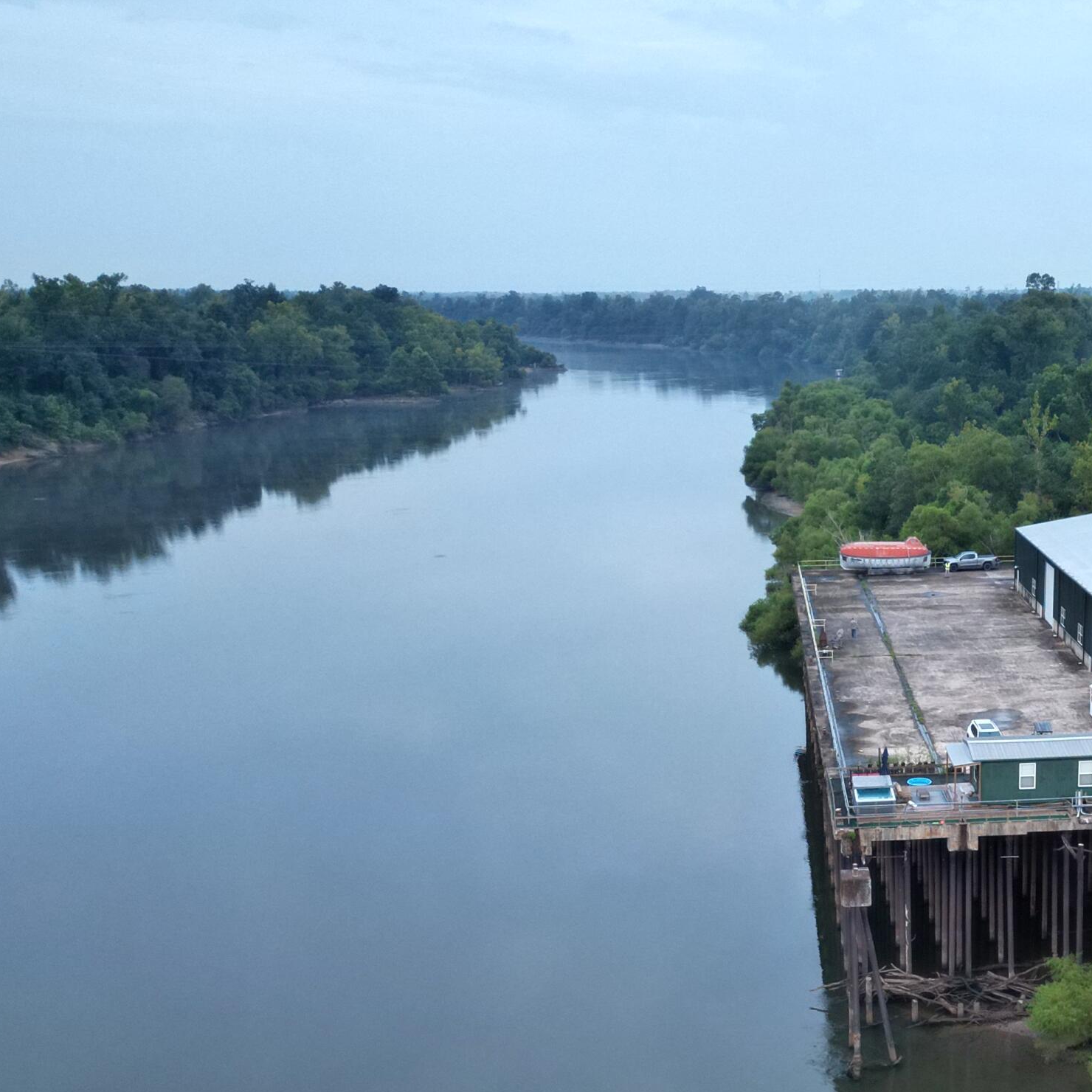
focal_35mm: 43
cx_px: 944
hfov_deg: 37.1
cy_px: 828
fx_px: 1535
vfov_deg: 38.1
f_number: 1.7
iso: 470
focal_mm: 6.72
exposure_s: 1/15
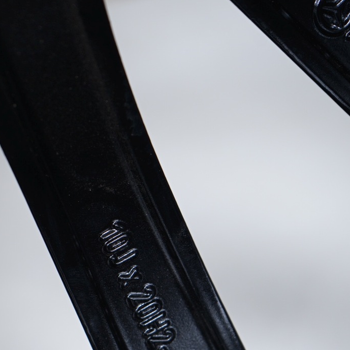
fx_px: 1407
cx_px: 2
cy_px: 303
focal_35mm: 123
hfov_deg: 14.0
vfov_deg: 14.1
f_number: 5.6
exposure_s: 1/125
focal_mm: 52
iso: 250
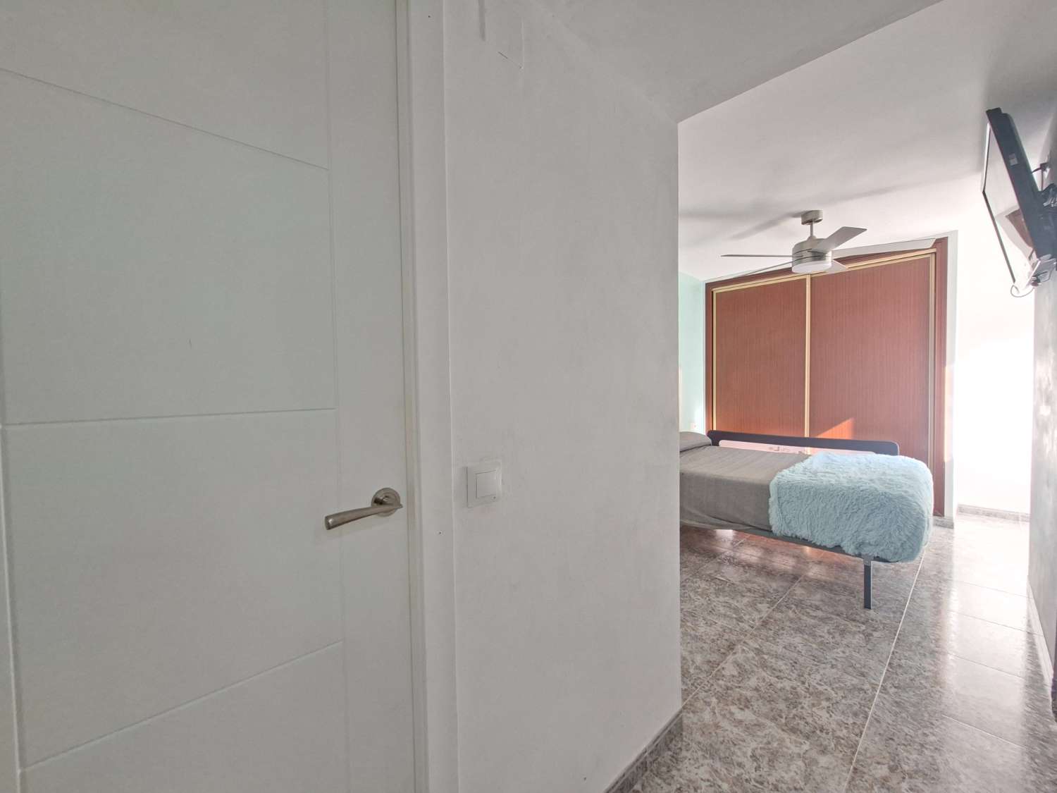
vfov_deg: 89.9
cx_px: 528
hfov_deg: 106.2
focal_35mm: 13
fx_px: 397
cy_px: 396
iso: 64
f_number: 2.2
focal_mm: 1.74
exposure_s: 1/40
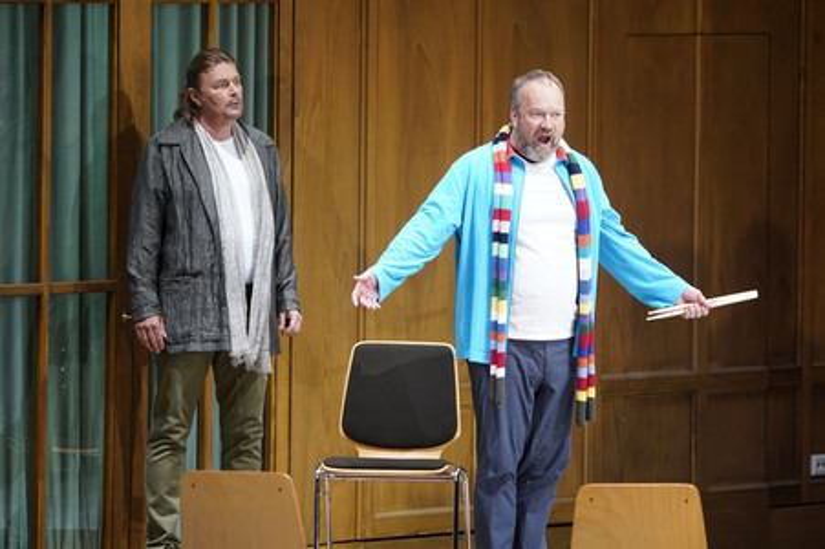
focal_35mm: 382
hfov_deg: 5.4
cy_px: 274
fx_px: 8748
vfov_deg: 3.6
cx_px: 412
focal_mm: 382
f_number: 6.3
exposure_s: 1/160
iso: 3200
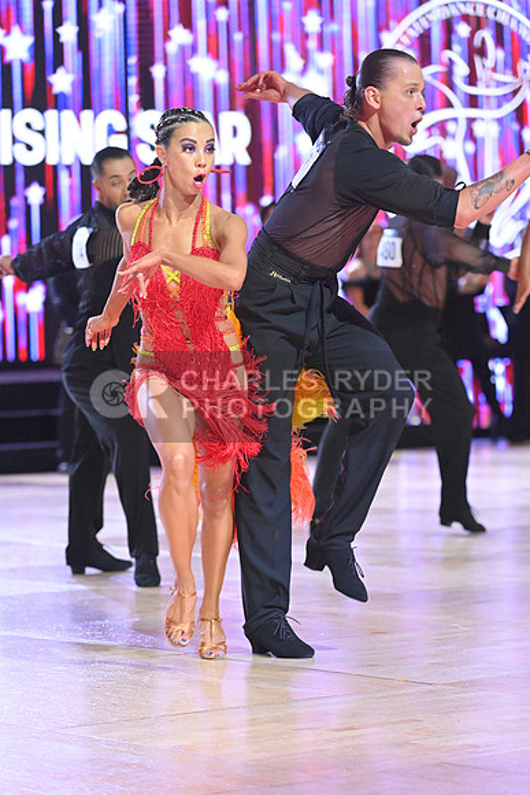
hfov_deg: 10.2
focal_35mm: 135
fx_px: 2979
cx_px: 265
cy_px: 398
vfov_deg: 15.2
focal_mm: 135
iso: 4000
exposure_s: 1/400
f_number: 4.5
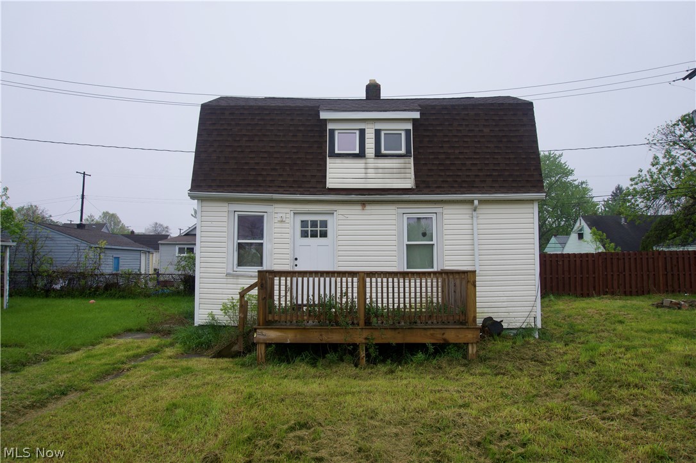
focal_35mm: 24
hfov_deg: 73.8
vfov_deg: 53.0
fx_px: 464
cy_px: 232
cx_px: 348
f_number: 7.1
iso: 100
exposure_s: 1/100
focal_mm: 16
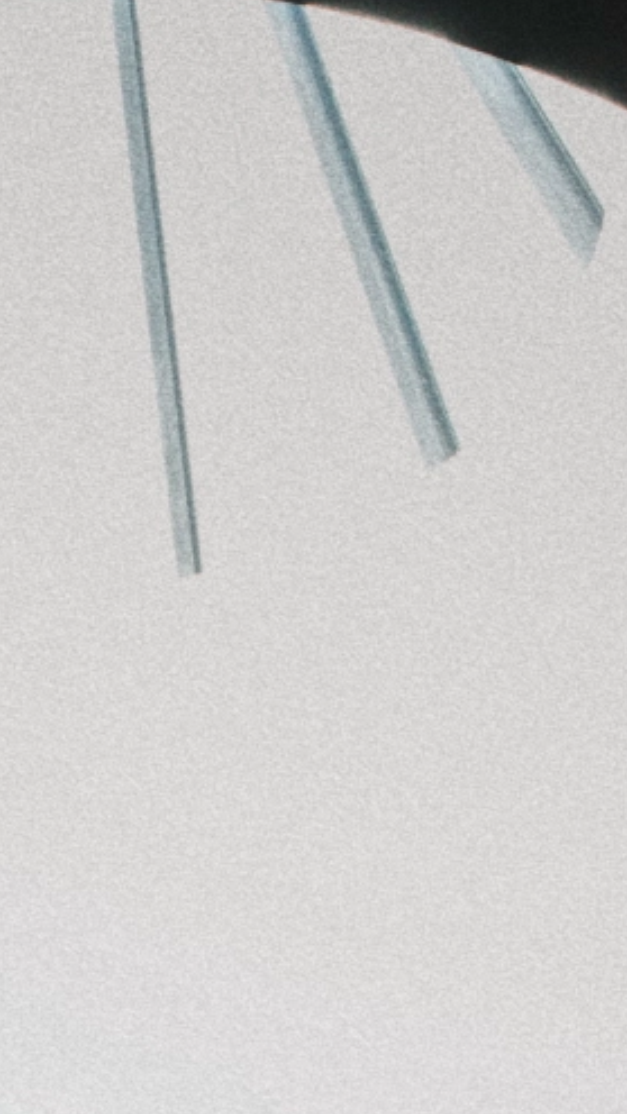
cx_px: 43
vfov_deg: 13.9
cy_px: 1792
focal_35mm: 143
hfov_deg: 8.4
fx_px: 4227
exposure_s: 1/40
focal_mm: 27
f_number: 13
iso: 1250
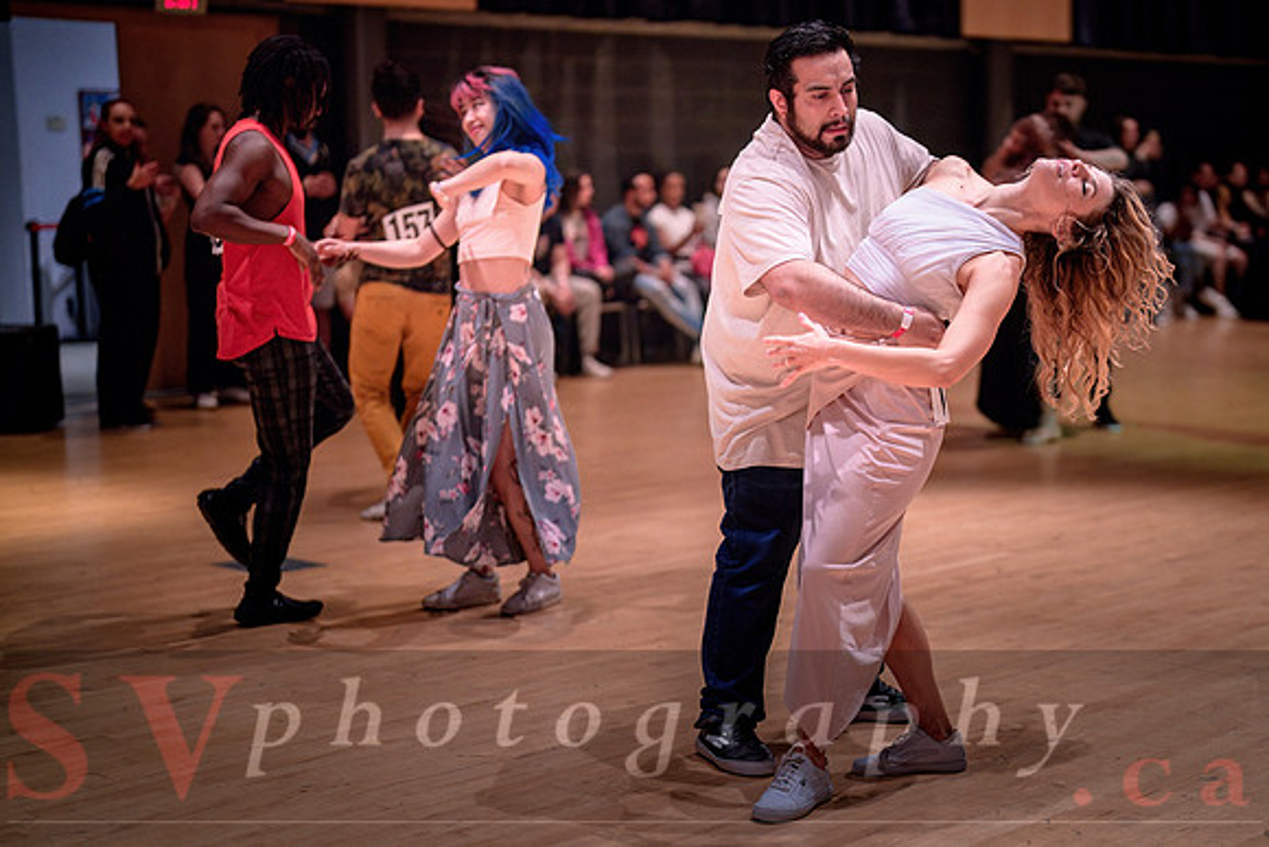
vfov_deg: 20.1
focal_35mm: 68
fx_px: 2382
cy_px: 490
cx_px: 854
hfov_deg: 29.6
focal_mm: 50
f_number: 1.2
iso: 1250
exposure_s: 1/320
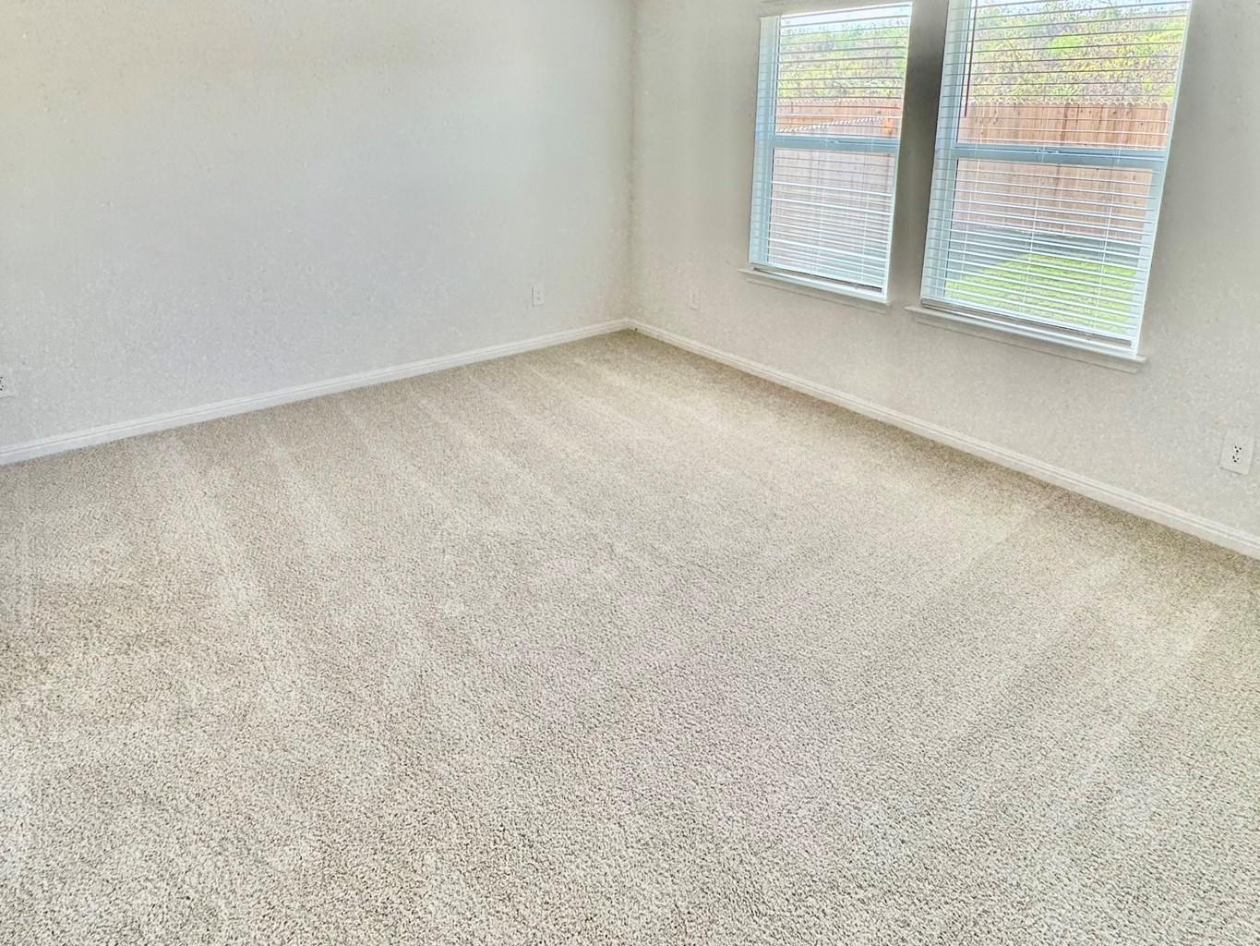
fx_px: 764
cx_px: 606
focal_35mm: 21
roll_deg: -0.9
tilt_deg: -12.9
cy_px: 266
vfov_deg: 60.8
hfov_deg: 79.0
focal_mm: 2.22
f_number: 2.2
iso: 40
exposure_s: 1/134
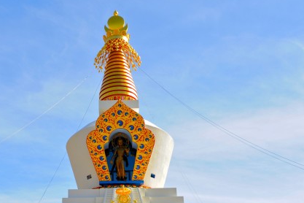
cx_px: 59
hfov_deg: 31.1
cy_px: 156
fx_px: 532
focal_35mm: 63
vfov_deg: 21.4
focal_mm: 35
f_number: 14
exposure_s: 1/640
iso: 250
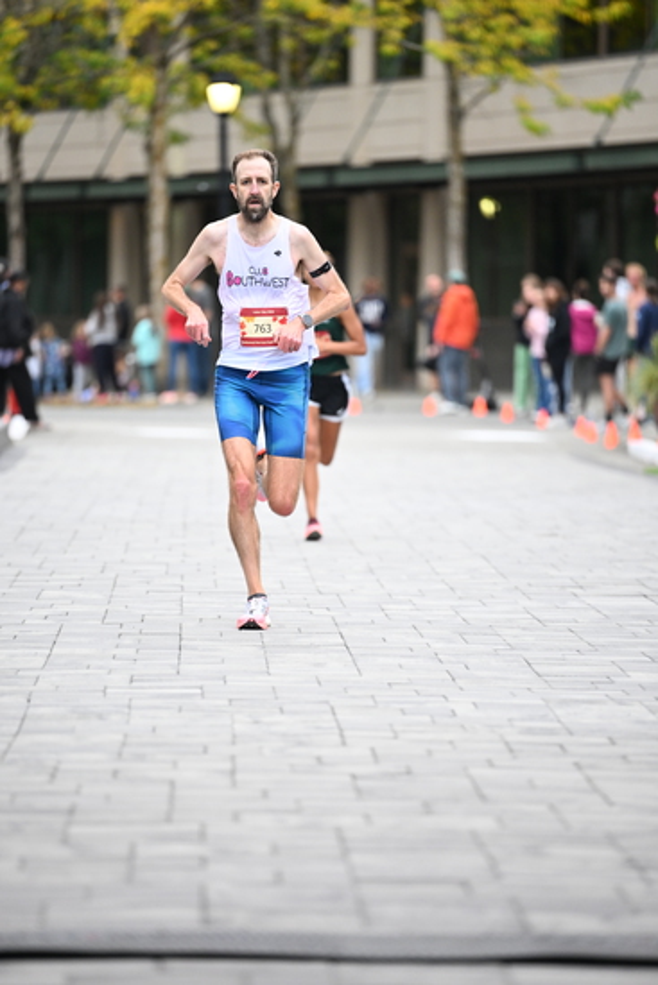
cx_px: 329
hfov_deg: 6.9
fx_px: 5479
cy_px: 492
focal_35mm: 200
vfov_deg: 10.3
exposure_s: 1/1000
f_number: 2.8
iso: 1600
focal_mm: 200
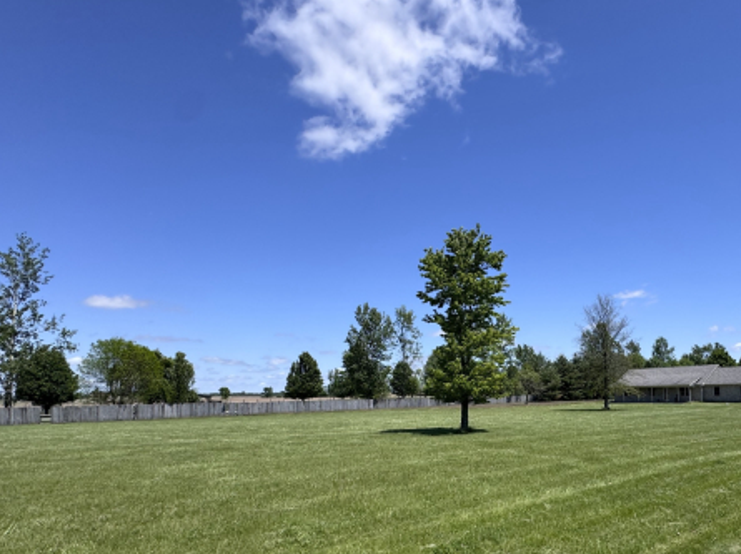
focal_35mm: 21
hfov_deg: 76.1
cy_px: 374
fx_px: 449
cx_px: 505
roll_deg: +1.4
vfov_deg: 61.7
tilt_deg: +3.1
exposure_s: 1/1976
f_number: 2.2
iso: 50
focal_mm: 2.22
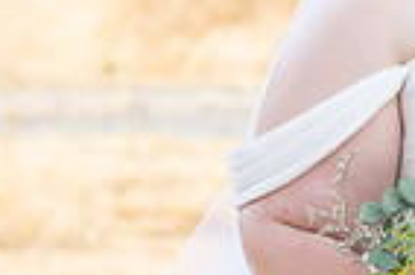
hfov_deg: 4.4
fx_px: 5325
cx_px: 669
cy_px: 113
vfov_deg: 3.0
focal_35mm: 463
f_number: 5
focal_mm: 113
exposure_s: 1/400
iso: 250
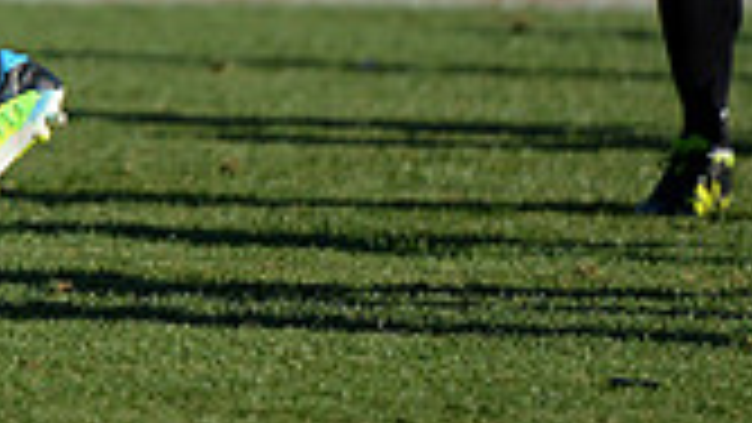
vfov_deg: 1.7
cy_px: -394
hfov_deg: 3.0
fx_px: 14180
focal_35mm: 711
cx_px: -113
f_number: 2.8
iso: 320
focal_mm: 195
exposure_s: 1/2000
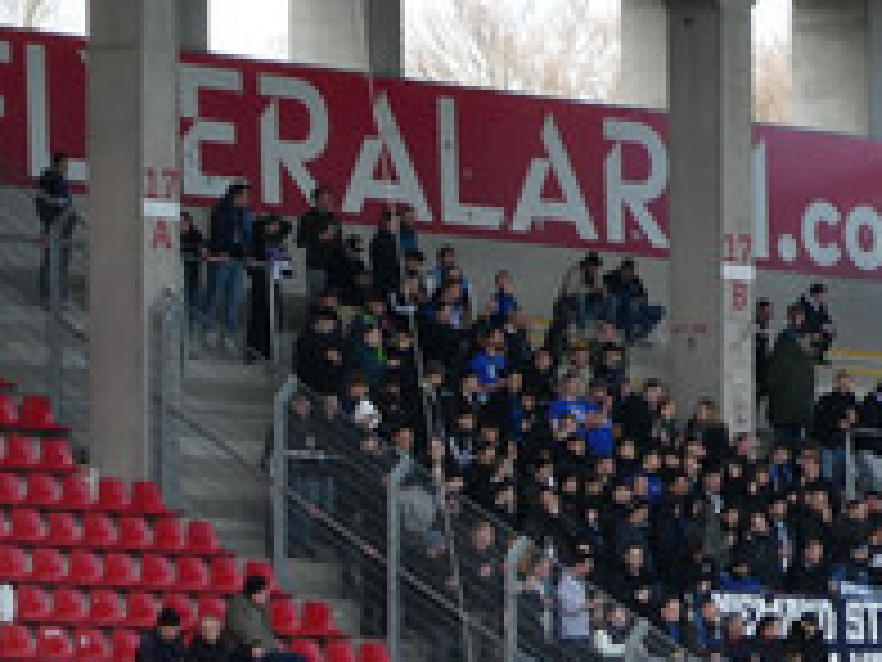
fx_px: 8841
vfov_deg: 4.3
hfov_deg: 5.7
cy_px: 919
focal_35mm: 347
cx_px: 1174
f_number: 5.1
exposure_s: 1/100
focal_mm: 19
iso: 80
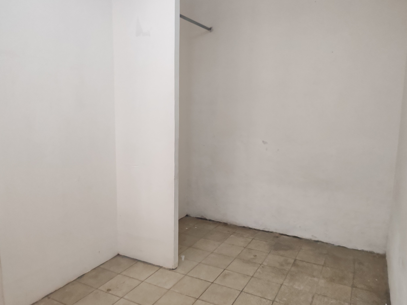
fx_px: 317
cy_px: 152
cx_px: 204
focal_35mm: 27
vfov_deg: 51.4
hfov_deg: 65.3
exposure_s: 1/100
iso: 2500
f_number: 1.9
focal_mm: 6.12
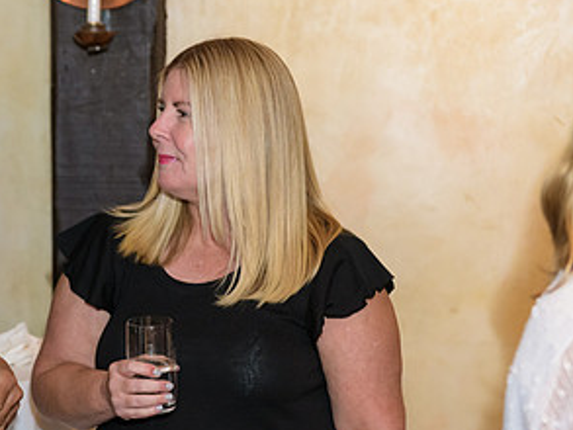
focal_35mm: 118
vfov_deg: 12.6
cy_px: 243
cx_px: 31
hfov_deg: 16.4
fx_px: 1954
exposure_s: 1/125
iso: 1250
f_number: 3.2
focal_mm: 62
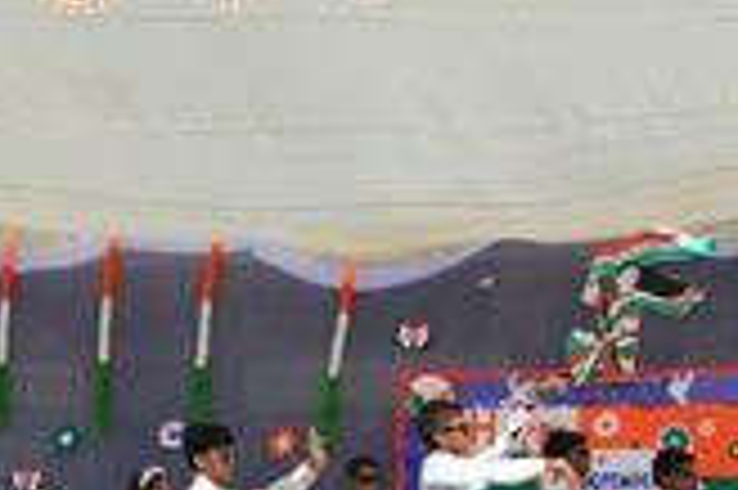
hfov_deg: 15.6
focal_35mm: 131
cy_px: 519
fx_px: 2683
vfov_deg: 10.3
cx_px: 500
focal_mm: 32
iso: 100
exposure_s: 1/320
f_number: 9
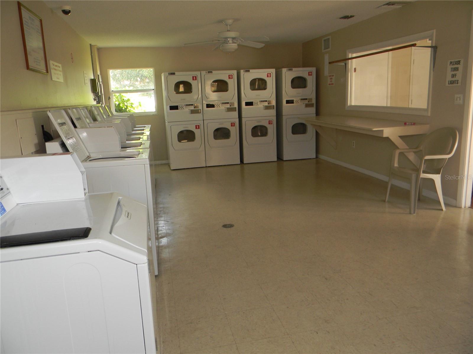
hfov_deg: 63.4
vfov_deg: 49.7
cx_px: 236
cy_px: 177
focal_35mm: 28
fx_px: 383
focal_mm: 5
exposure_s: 1/30
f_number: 3.5
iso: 108
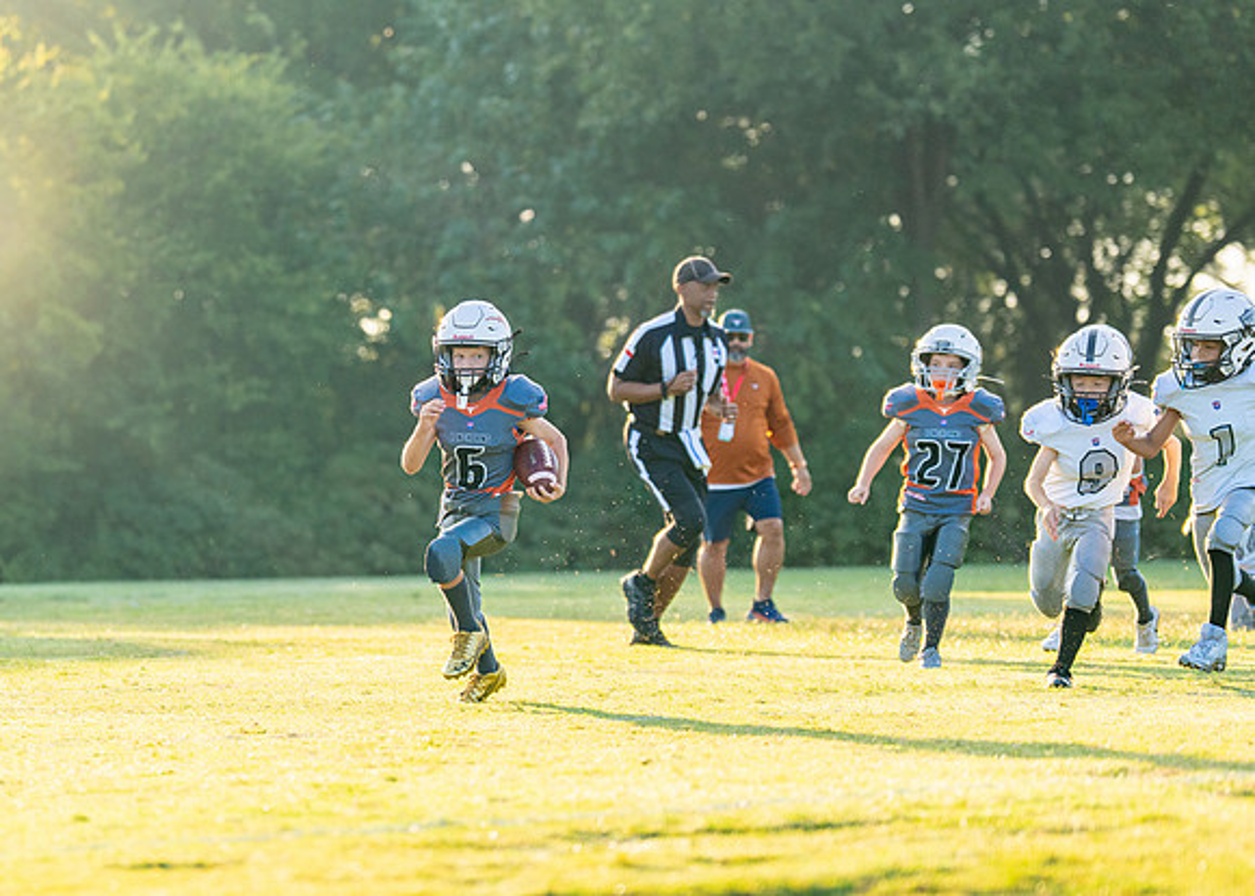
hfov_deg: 12.5
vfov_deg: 9.0
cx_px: 479
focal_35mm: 160
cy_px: 495
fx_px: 5719
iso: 500
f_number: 2.8
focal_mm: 115
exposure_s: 1/2500
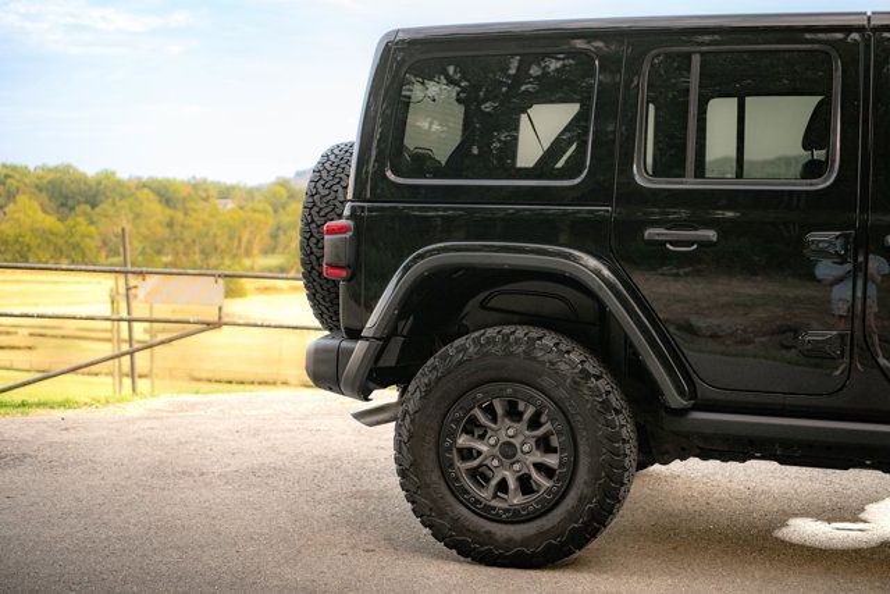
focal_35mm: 50
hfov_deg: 39.6
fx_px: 1236
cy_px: 297
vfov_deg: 27.0
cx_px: 445
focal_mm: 50
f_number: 3.2
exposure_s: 1/500
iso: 800
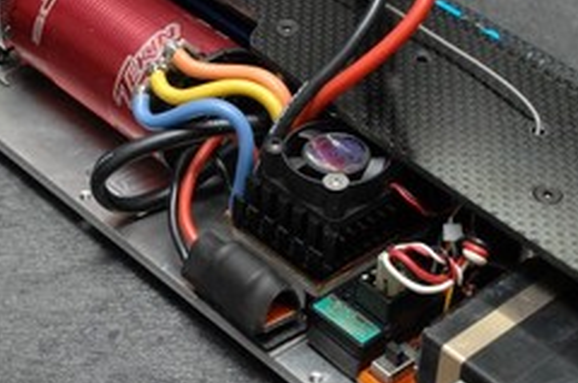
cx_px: 306
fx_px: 1666
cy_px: 276
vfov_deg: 13.1
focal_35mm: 104
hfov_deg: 19.7
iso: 400
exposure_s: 1/50
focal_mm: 26
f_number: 5.6
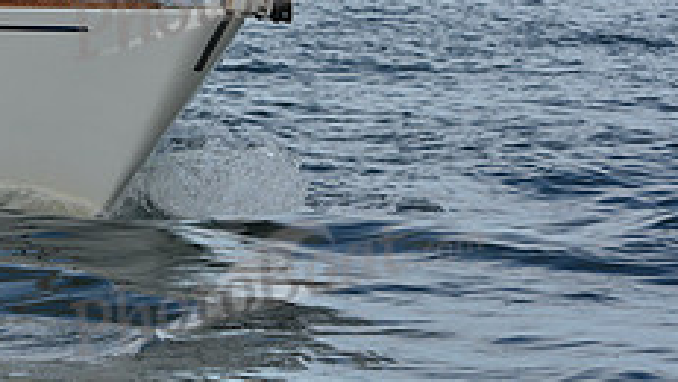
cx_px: -79
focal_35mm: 268
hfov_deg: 8.0
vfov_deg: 4.5
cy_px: -128
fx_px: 4819
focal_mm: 102
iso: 320
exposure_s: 1/1000
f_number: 8
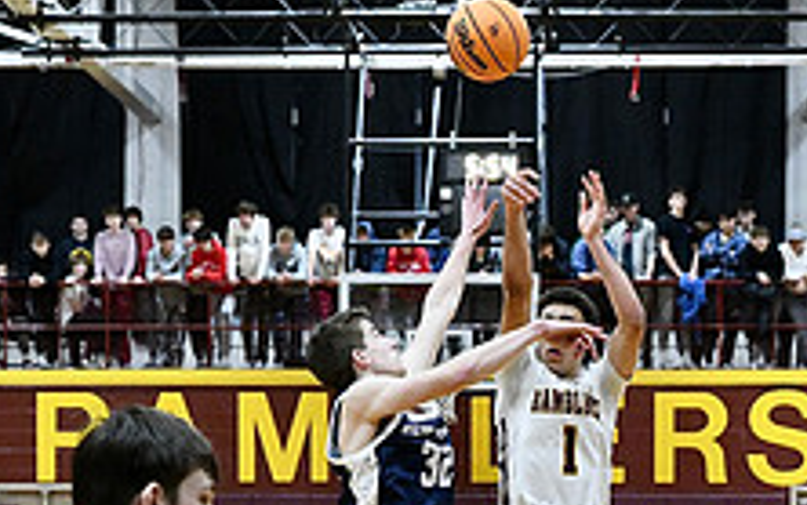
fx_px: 2927
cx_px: 538
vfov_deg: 9.8
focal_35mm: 133
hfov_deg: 15.7
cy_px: 569
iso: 10000
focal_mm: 50
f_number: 3.2
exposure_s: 1/1000
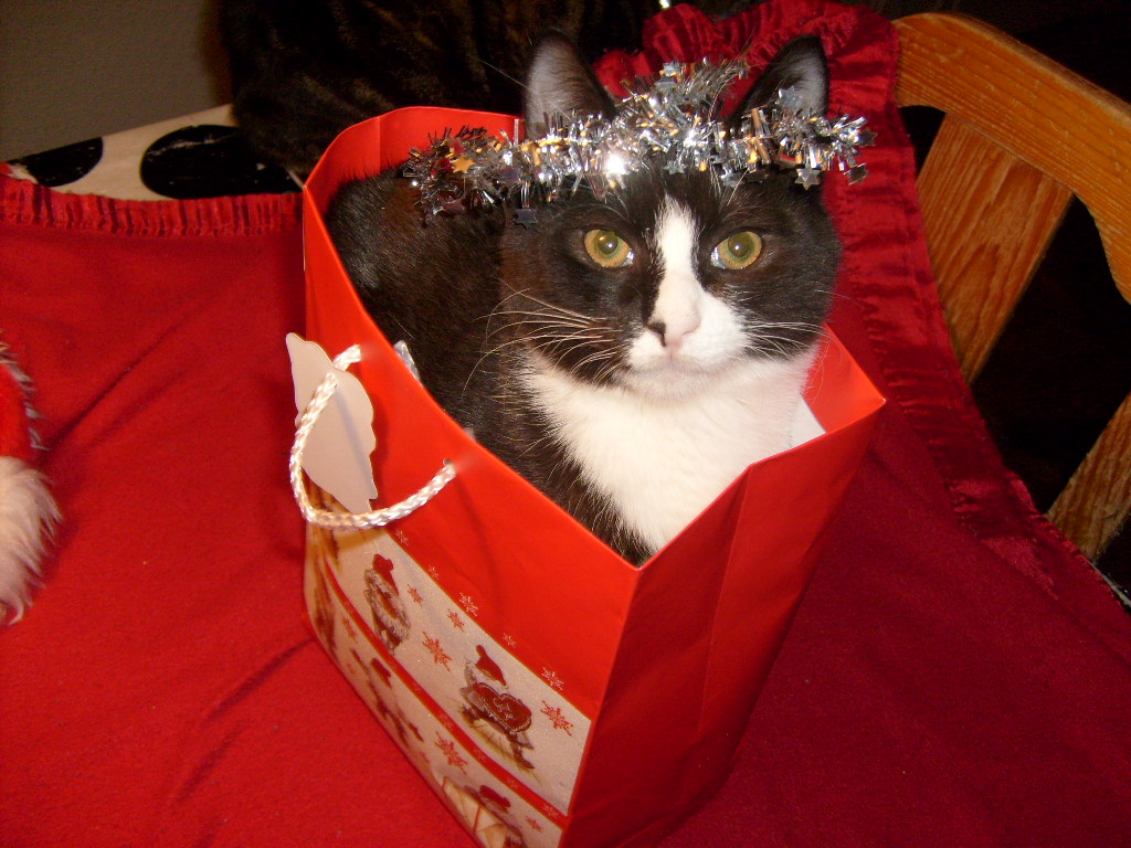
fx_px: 1144
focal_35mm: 35
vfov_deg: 40.7
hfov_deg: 52.6
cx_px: 566
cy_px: 424
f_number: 2.8
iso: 100
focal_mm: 5.8
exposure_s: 1/45
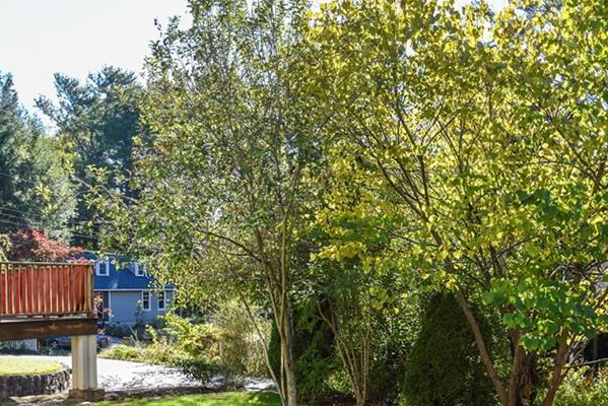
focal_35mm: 41
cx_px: 282
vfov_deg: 32.0
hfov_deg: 47.4
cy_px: 306
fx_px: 693
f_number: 7.1
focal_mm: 24
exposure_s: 1/200
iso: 1000
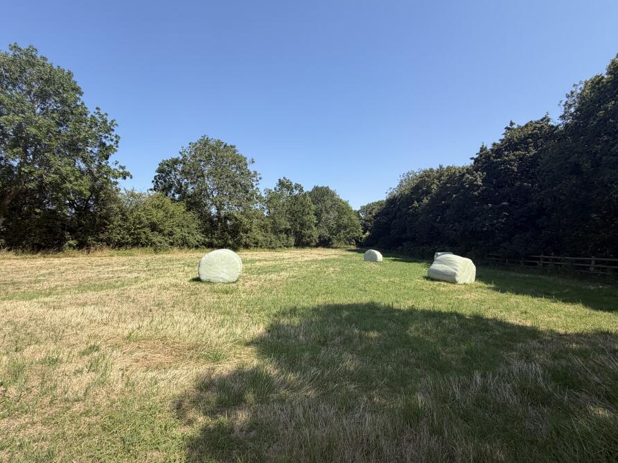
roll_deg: -0.7
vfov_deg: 78.1
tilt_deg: +0.4
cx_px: 294
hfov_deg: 94.4
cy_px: 240
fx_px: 286
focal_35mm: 16
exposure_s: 1/770
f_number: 2.2
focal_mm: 2.22
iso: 32
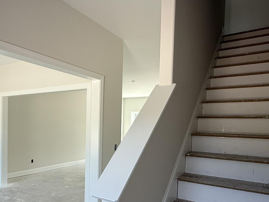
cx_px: 104
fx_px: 225
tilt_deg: -2.1
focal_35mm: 29
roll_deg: -0.8
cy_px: 134
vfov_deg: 47.5
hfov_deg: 61.0
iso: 64
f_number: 2.2
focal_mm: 2.22
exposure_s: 1/99
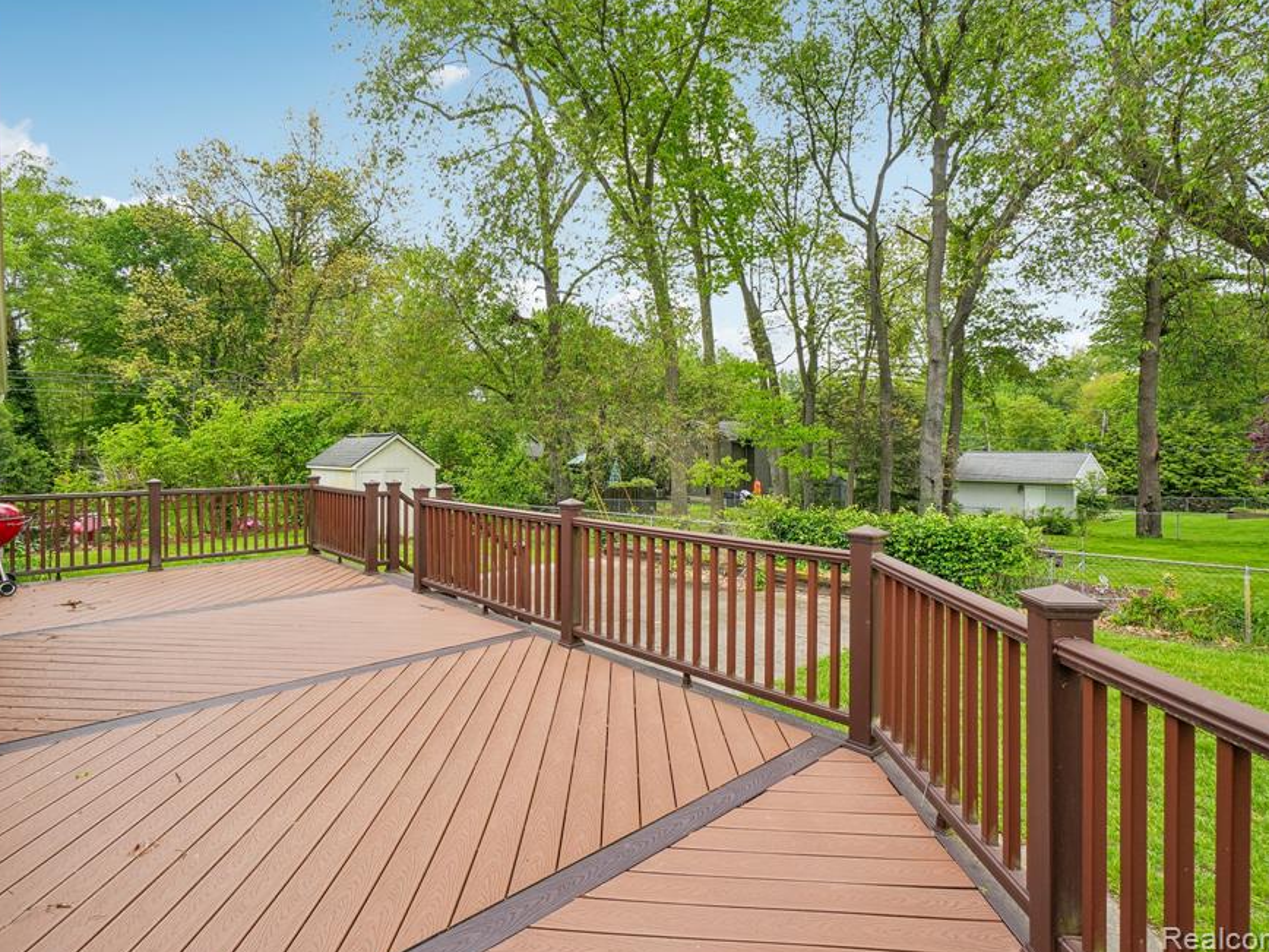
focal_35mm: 17
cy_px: 464
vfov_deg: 74.7
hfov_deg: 90.6
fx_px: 623
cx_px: 561
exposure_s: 1/60
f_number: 8
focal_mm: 10
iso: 100
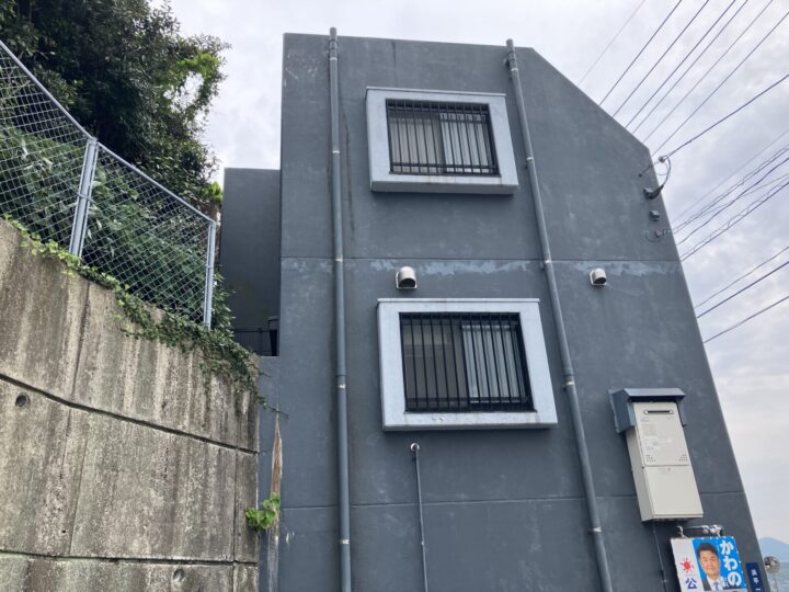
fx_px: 638
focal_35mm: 28
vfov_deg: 49.7
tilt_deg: +25.4
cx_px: 394
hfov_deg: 63.4
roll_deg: +3.6
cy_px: 296
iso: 32
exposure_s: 1/463
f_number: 1.8
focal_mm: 3.99
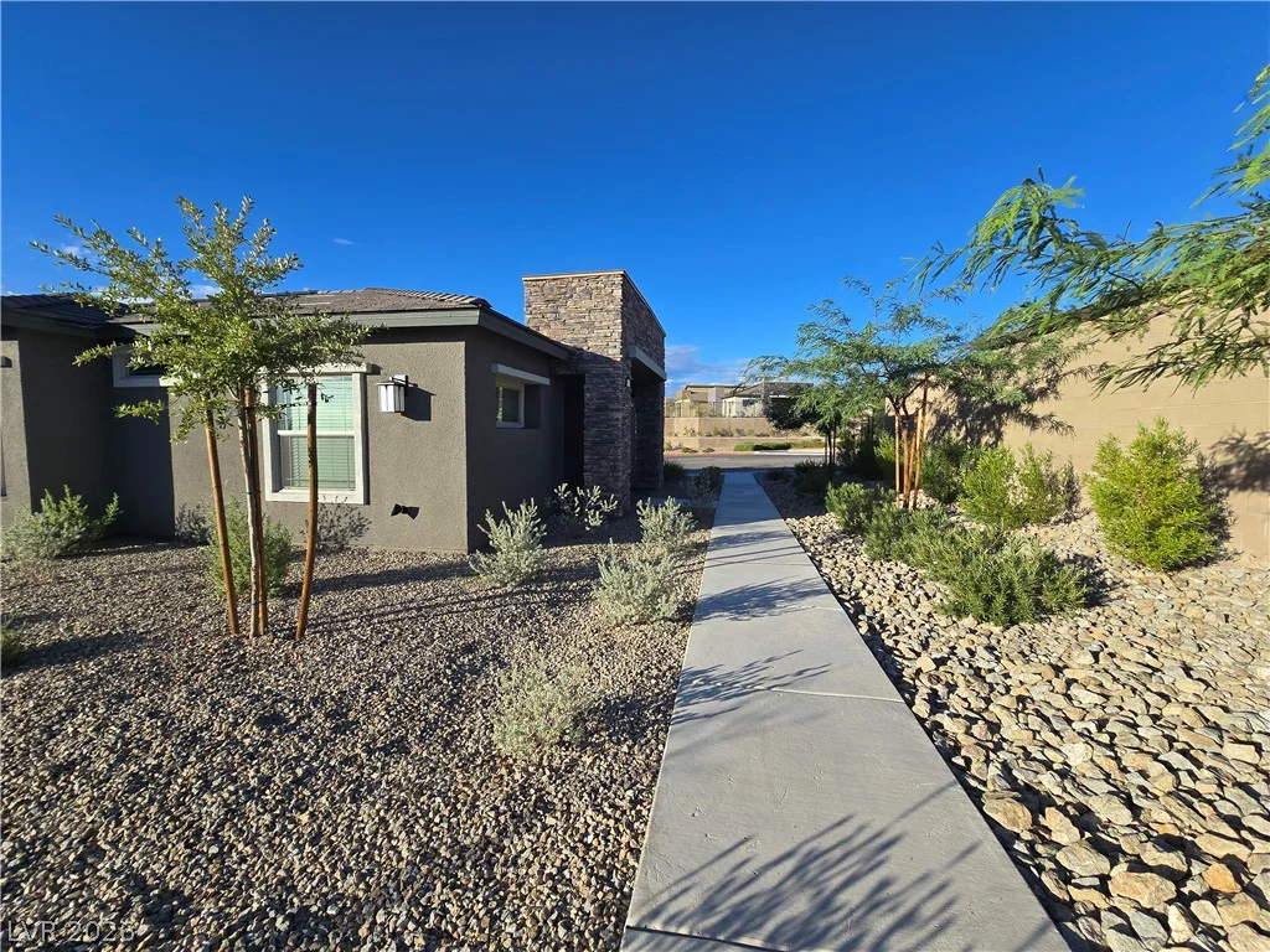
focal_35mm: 13
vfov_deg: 89.9
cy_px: 476
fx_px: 477
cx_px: 635
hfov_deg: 106.2
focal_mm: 2.2
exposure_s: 1/1799
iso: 50
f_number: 2.2
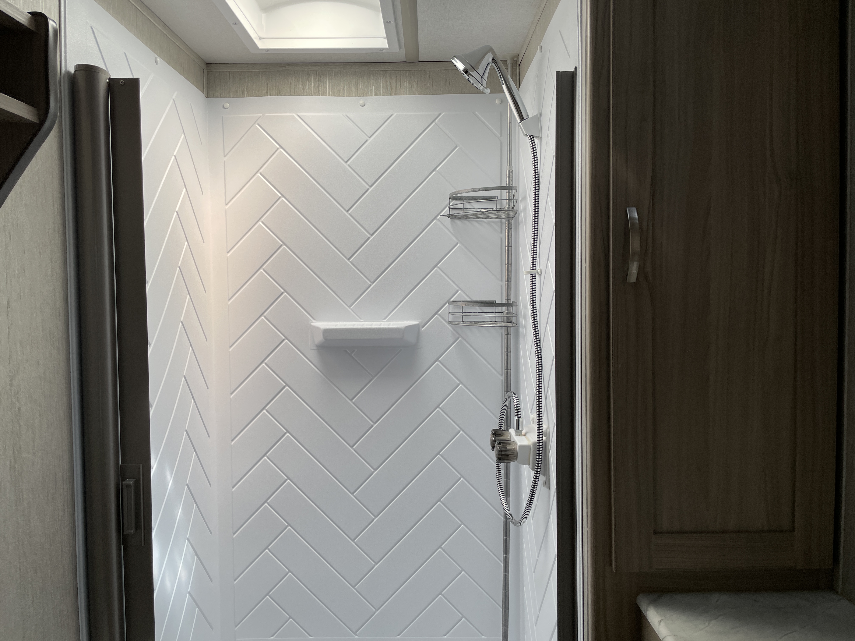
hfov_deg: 67.3
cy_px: 320
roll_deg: +2.9
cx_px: 428
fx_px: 642
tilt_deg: -2.1
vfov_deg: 53.1
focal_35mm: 26
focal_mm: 4.2
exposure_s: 1/282
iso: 32
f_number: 1.6
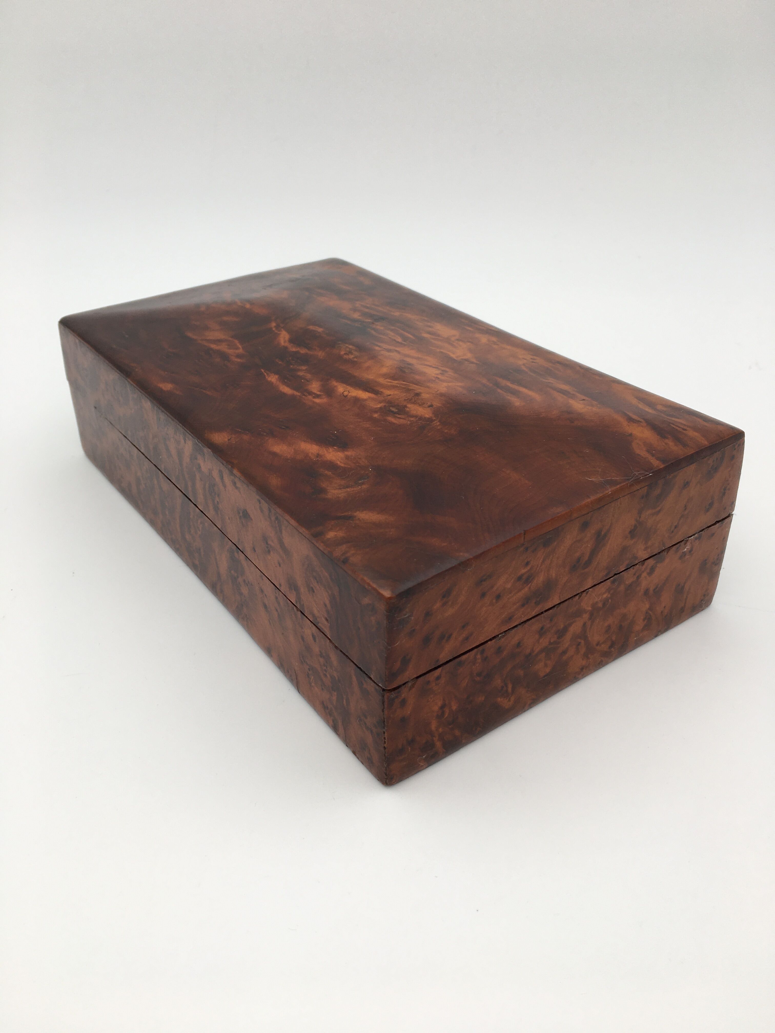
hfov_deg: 48.2
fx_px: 866
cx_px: 388
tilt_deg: -32.2
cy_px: 516
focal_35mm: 29
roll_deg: +0.6
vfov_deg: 61.7
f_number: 2.2
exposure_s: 1/117
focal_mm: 4.15
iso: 25
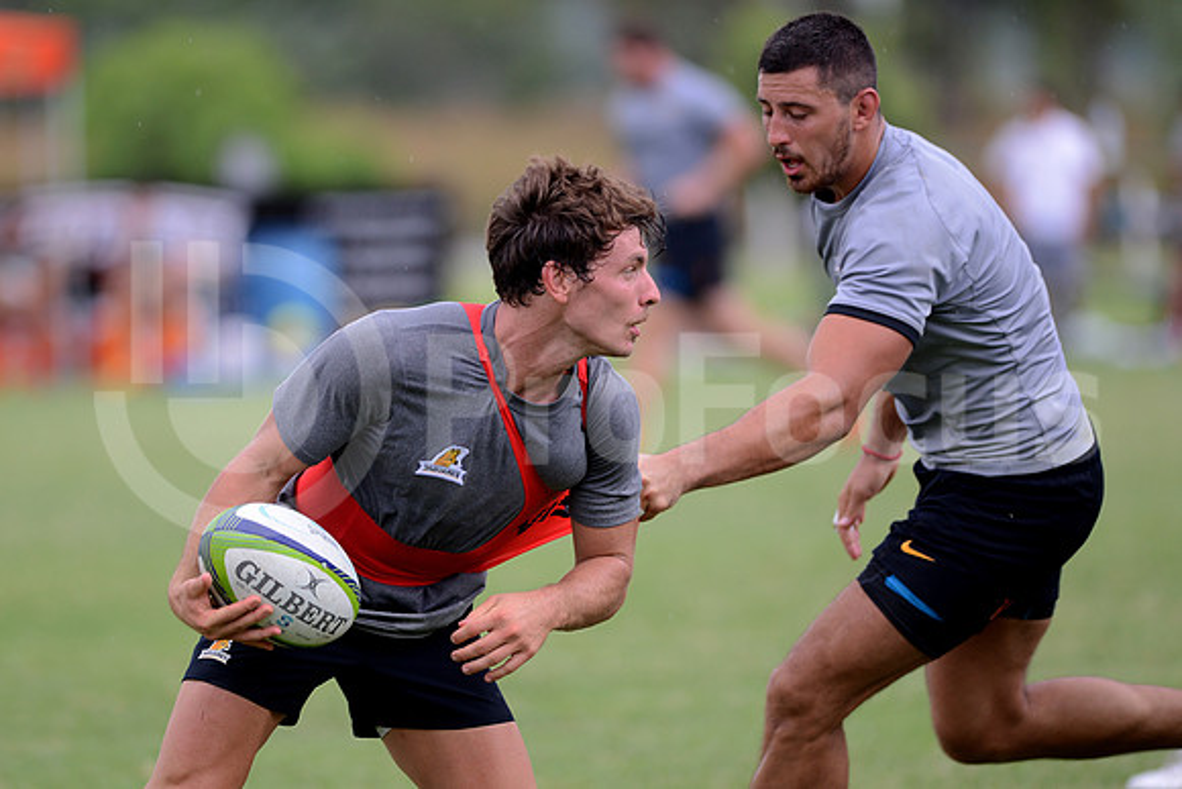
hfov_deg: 6.9
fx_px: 9852
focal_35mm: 300
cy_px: 394
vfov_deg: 4.6
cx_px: 591
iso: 400
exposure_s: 1/800
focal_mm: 300
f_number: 2.8
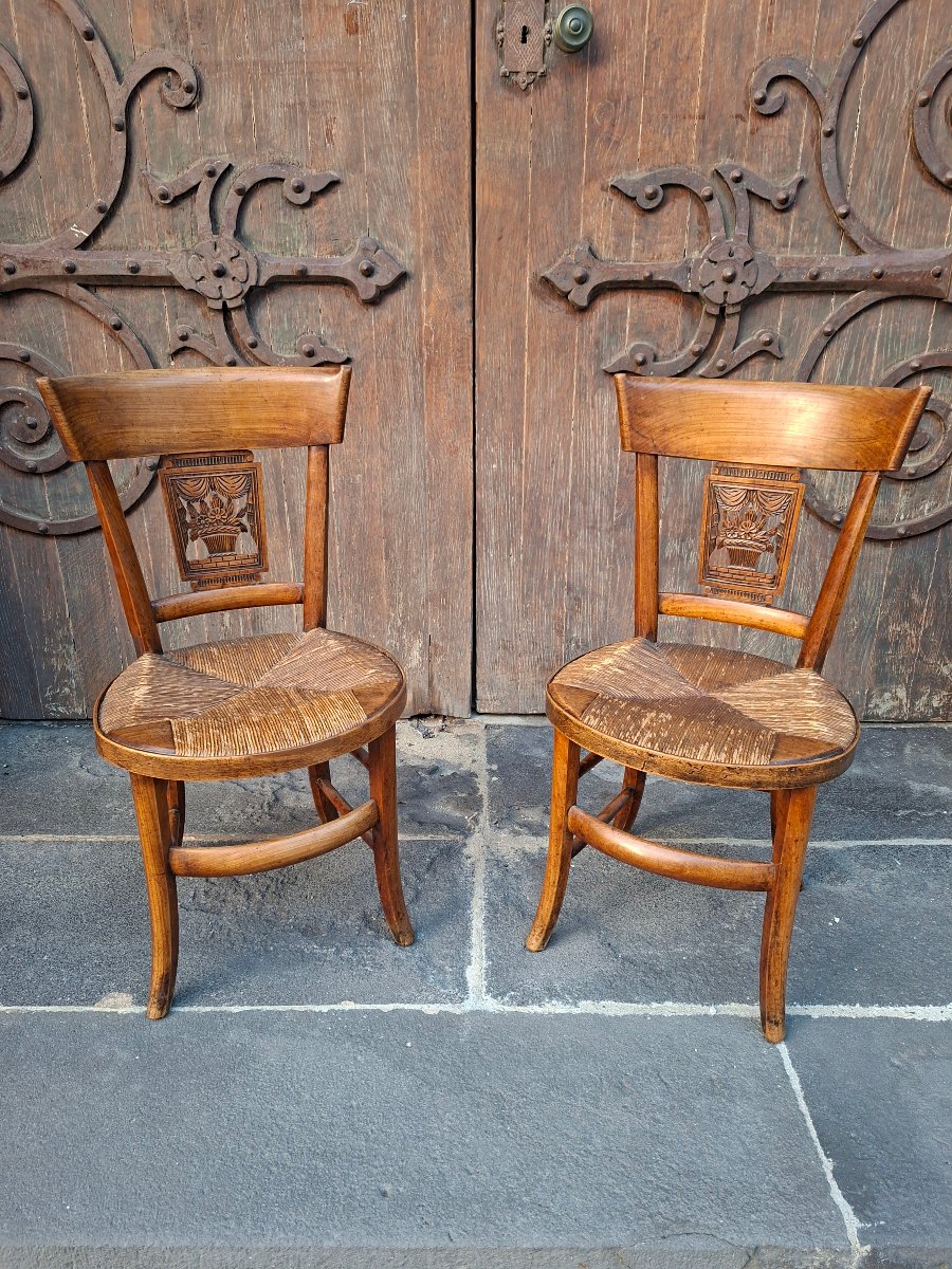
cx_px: 476
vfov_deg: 73.9
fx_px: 843
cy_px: 634
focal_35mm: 23
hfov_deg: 58.9
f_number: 1.8
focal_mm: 5.54
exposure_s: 1/50
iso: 200
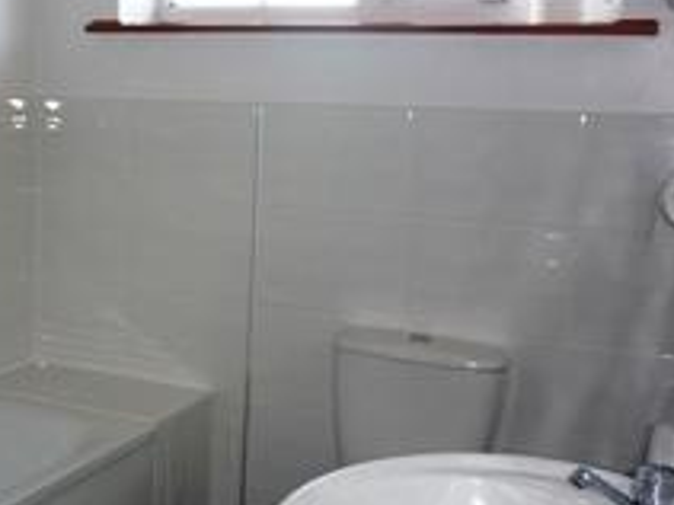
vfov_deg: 28.5
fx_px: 992
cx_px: 179
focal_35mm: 51
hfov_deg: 36.7
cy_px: 276
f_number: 3.3
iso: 100
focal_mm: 5.2
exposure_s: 1/30
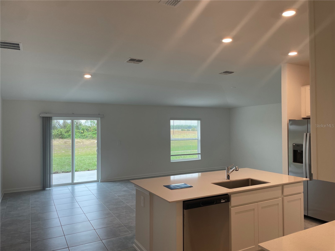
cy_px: 126
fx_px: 252
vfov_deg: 53.1
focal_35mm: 26
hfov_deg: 67.3
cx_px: 168
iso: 50
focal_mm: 4.2
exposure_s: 1/120
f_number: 1.6
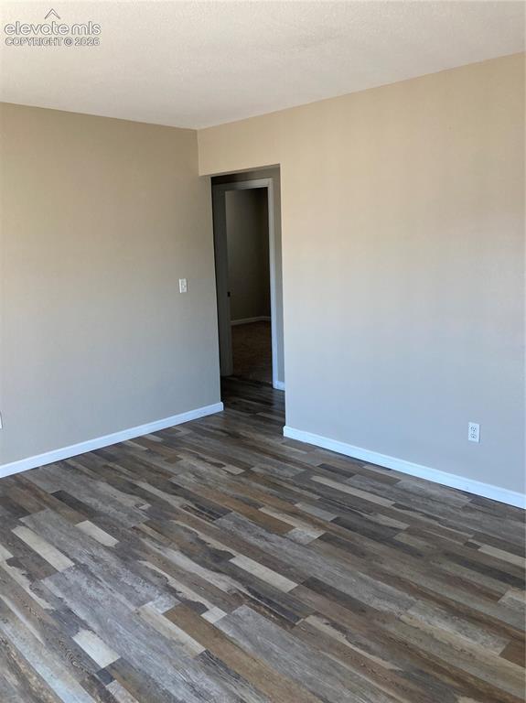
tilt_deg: -10.2
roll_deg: +0.6
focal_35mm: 28
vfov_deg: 63.5
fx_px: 568
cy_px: 352
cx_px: 263
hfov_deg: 49.7
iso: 80
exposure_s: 1/71
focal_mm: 3.99
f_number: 1.8
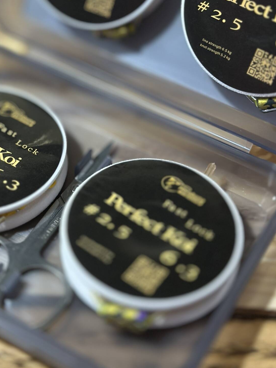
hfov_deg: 17.3
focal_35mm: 85
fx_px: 904
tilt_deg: -47.7
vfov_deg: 22.8
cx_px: 108
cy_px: 96
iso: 200
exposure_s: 1/50
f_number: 1.78
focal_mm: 6.86
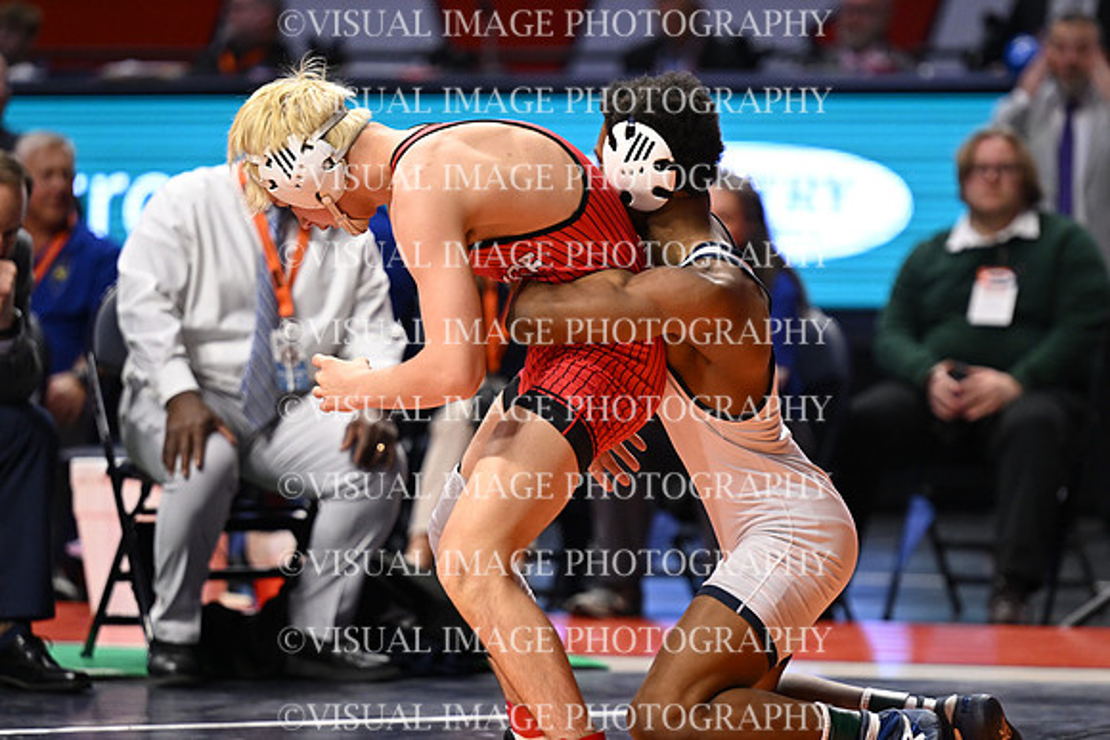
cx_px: 555
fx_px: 7617
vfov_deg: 5.6
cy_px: 370
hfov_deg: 8.3
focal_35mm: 247
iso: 2000
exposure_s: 1/1000
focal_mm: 165
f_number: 2.8
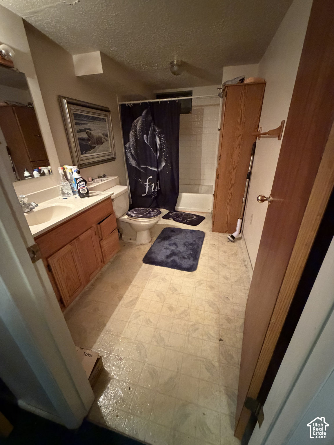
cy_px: 222
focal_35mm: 14
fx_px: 180
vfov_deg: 102.1
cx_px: 167
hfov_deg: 85.7
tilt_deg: -24.5
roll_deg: +2.1
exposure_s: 1/30
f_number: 2.2
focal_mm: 2.22
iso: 1250
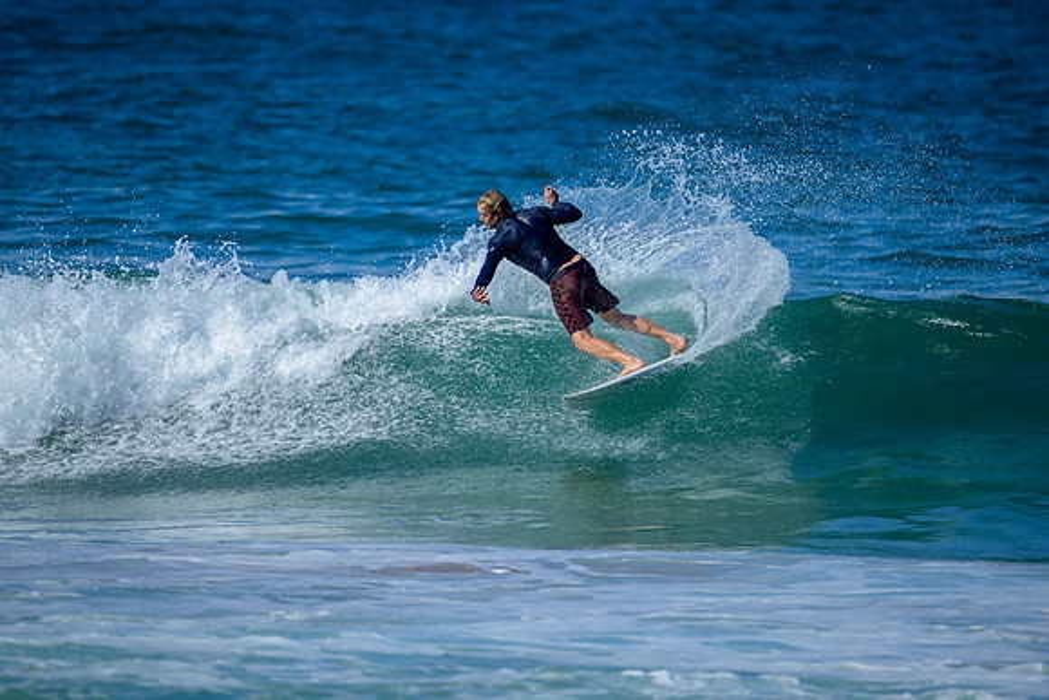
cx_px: 524
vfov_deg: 1.7
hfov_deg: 2.6
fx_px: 23315
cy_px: 350
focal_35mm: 800
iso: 250
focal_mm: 800
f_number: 6.3
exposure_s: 1/2500
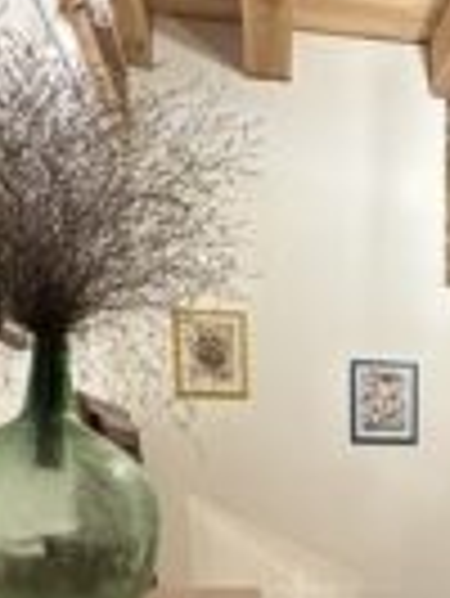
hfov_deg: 30.4
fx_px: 727
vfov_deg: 39.6
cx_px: 508
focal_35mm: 42
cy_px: 594
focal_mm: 2.22
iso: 400
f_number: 2.2
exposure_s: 1/50
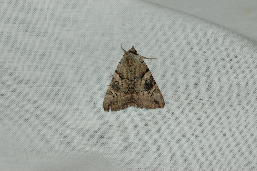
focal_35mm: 158
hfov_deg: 13.0
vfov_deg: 8.7
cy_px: 86
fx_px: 1124
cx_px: 128
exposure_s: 1/60
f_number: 6.3
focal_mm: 105
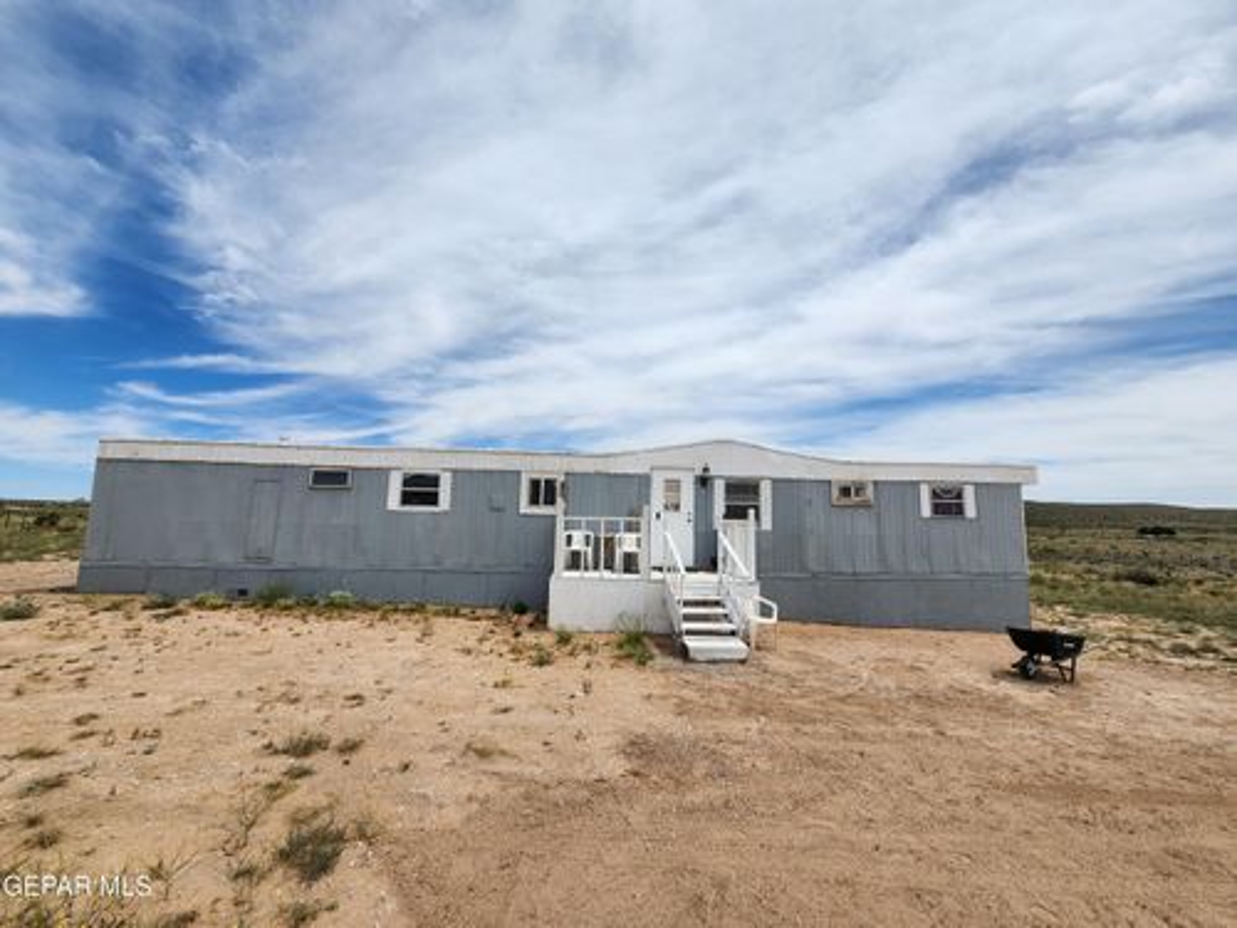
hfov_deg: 106.2
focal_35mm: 13
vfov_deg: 89.9
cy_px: 464
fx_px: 465
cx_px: 618
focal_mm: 2.2
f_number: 2.2
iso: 50
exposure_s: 1/3819
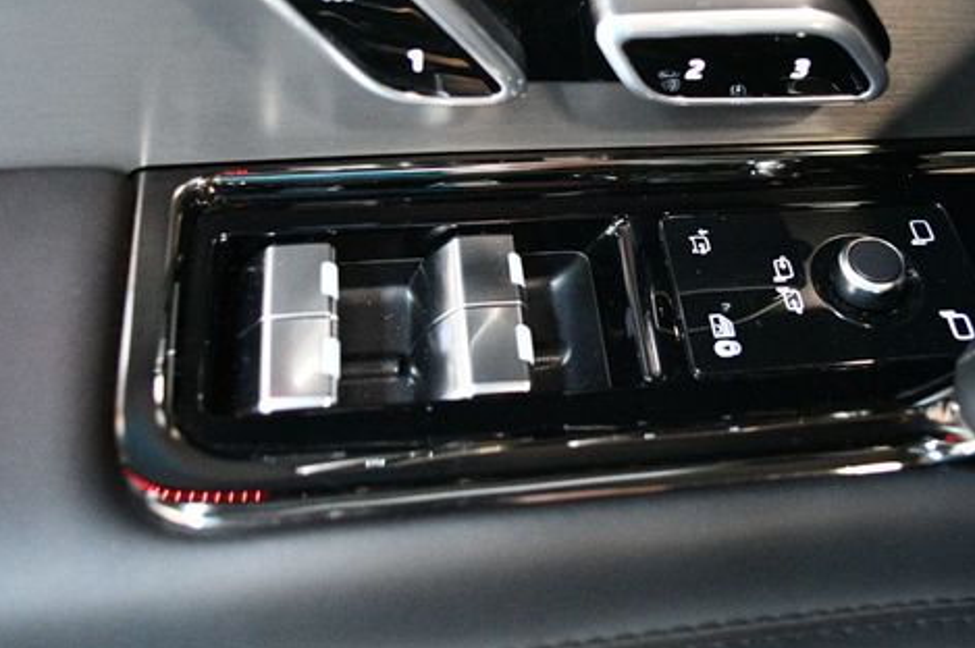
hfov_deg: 43.1
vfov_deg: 29.7
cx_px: 647
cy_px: 235
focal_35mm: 45
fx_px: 1218
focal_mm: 22
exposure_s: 1/60
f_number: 3.8
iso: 8000
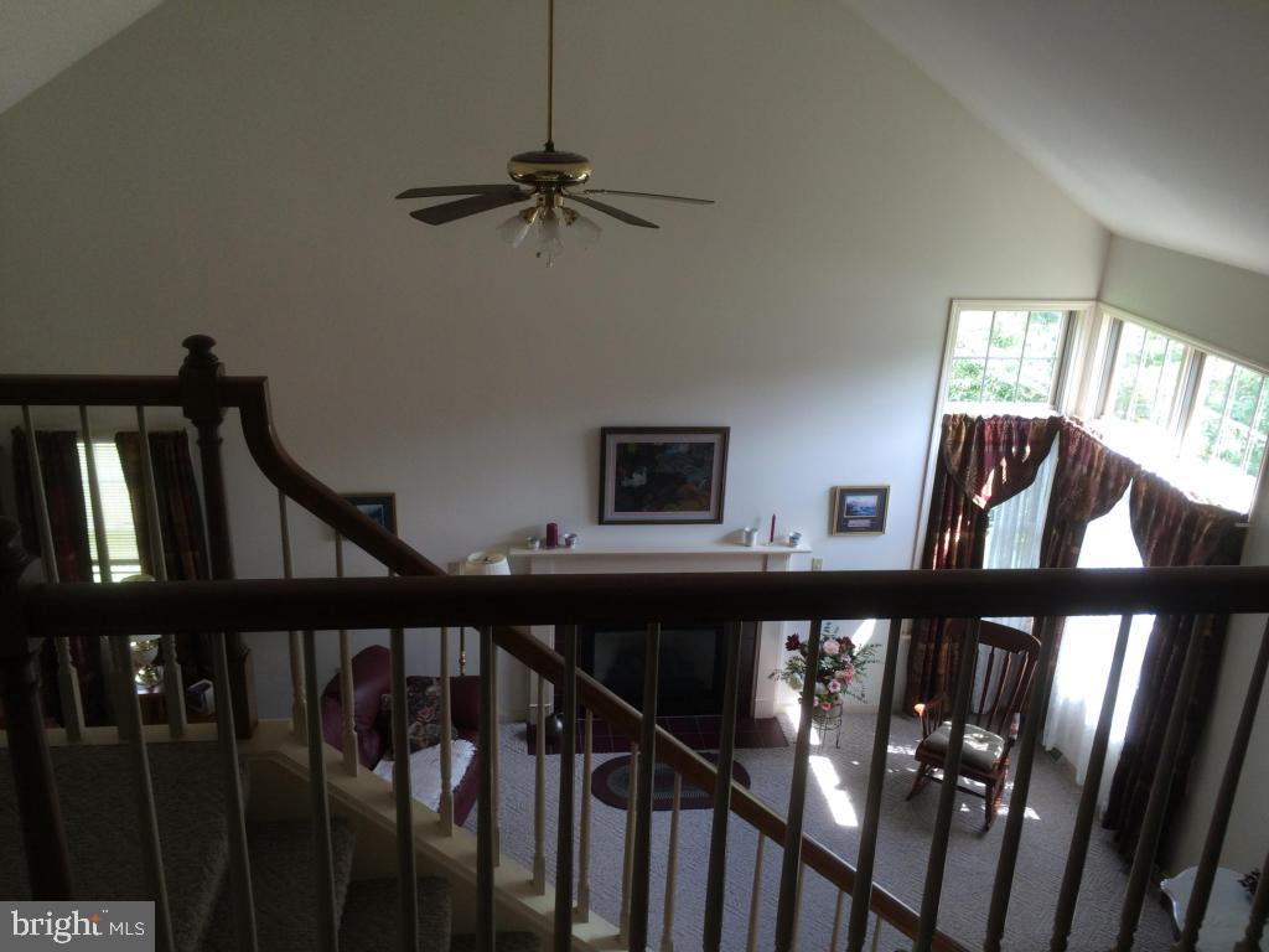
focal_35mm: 29
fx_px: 1063
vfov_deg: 48.2
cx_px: 634
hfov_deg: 61.7
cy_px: 476
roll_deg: -1.8
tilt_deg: -19.4
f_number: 2.2
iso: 50
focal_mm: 4.15
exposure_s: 1/60
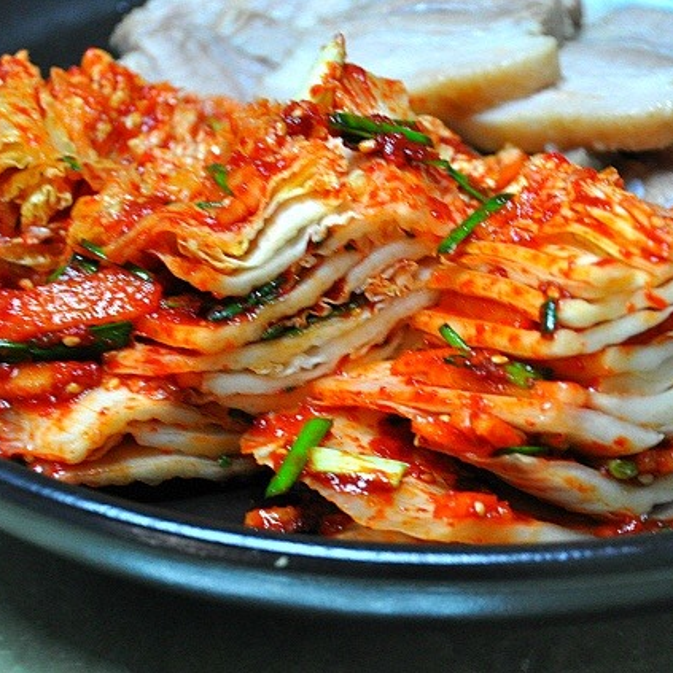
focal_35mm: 135
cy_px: 336
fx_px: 2969
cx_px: 441
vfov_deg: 12.9
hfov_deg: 12.9
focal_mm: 70
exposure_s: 1/30
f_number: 5.6
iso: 1000
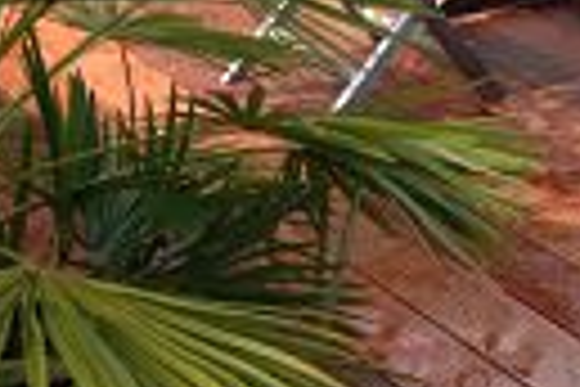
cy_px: 112
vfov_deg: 12.1
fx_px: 1820
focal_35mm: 113
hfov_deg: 17.3
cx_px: 697
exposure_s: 1/460
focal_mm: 4.28
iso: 50
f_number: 2.4
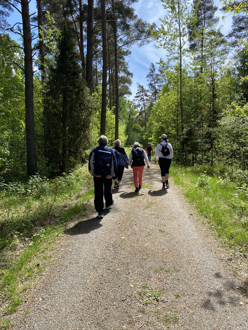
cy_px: 165
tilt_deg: -5.7
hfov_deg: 53.1
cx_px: 124
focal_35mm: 26
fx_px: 248
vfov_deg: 67.3
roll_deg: +2.3
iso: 32
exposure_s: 1/1464
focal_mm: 4.25
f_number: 1.8
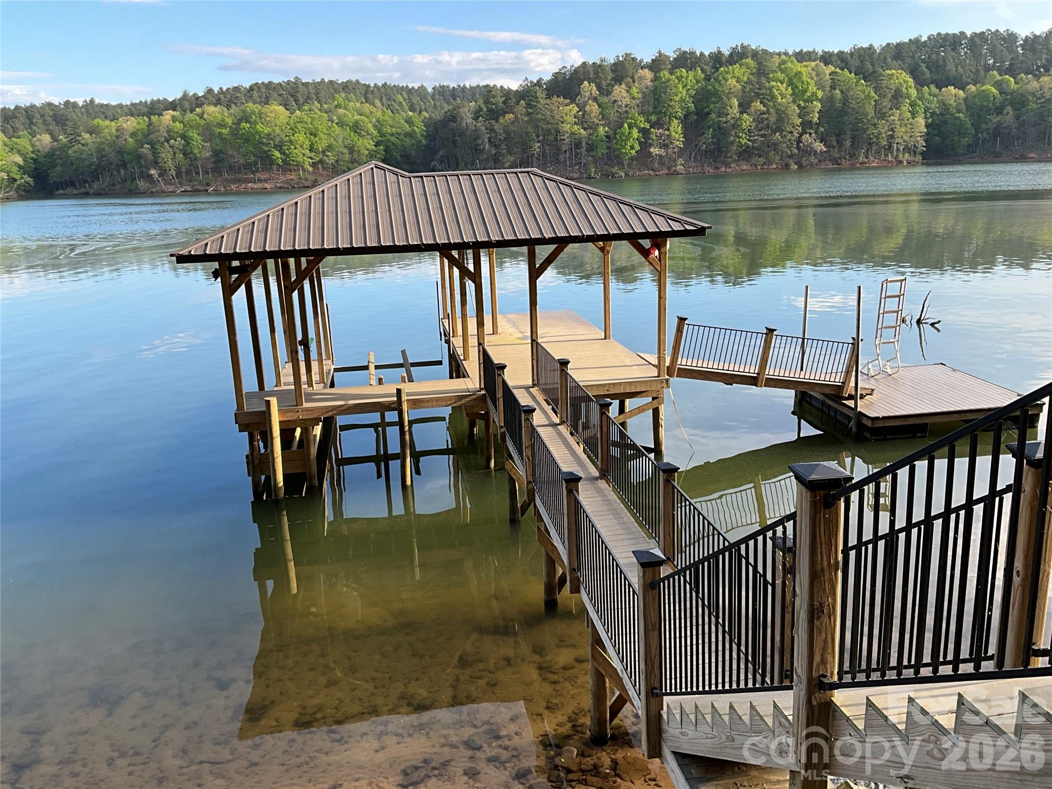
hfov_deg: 61.7
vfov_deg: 48.2
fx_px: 881
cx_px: 526
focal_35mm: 29
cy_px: 394
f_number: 1.8
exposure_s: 1/412
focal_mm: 3
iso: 25
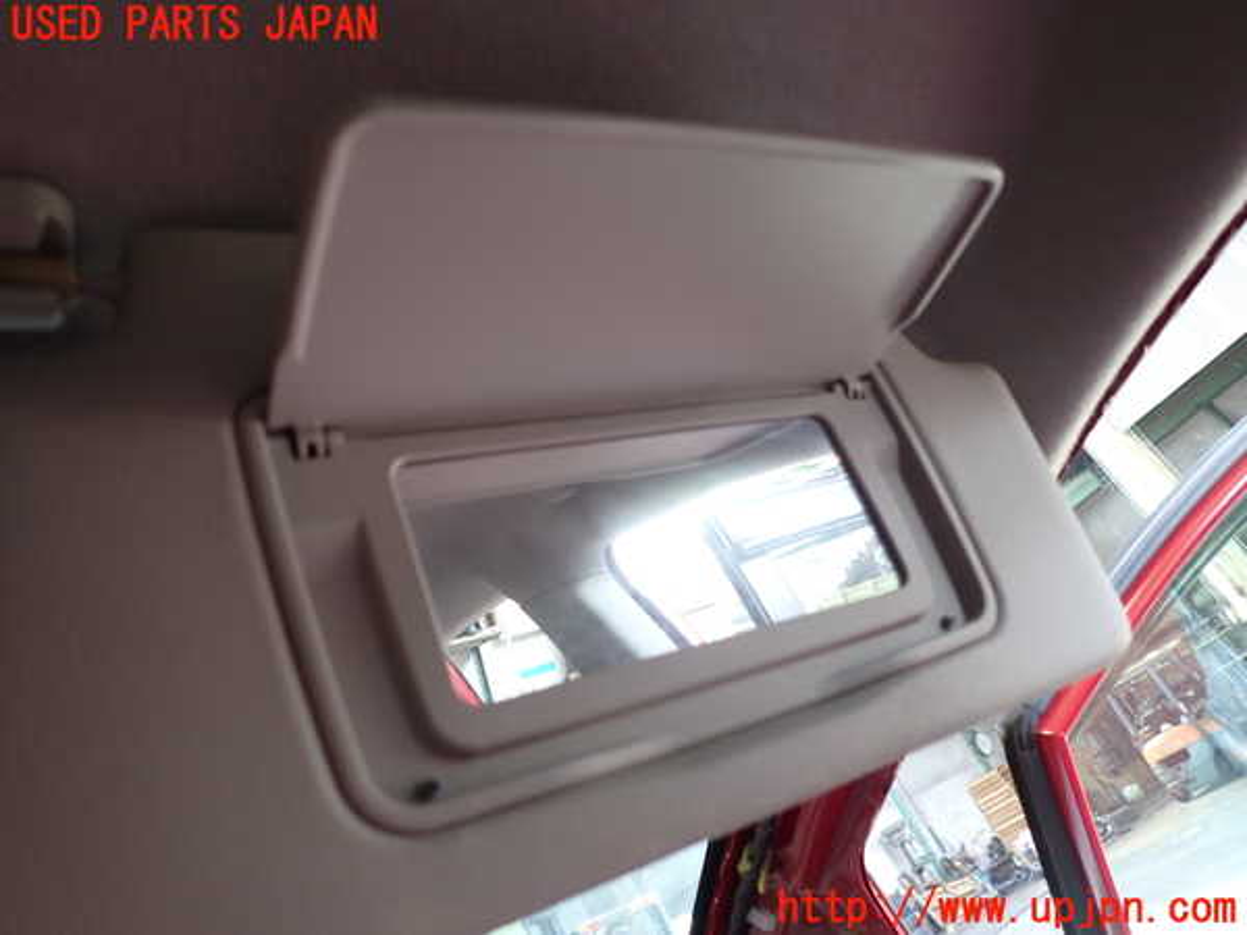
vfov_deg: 54.9
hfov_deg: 69.4
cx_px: 624
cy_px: 468
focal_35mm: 25
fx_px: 901
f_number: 2
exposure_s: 1/40
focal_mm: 4.5
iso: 200
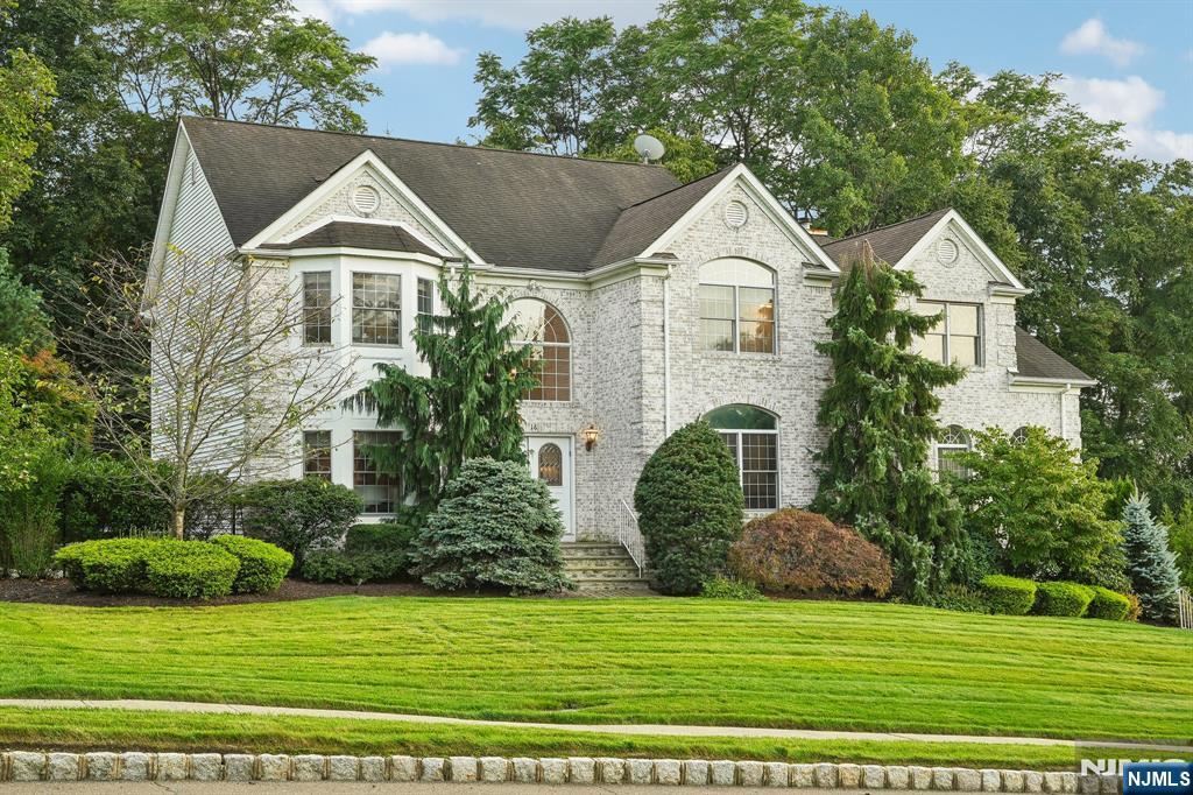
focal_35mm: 45
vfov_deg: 29.8
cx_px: 596
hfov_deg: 43.6
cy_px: 398
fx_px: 1491
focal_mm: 30
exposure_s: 1/50
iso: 125
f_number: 8
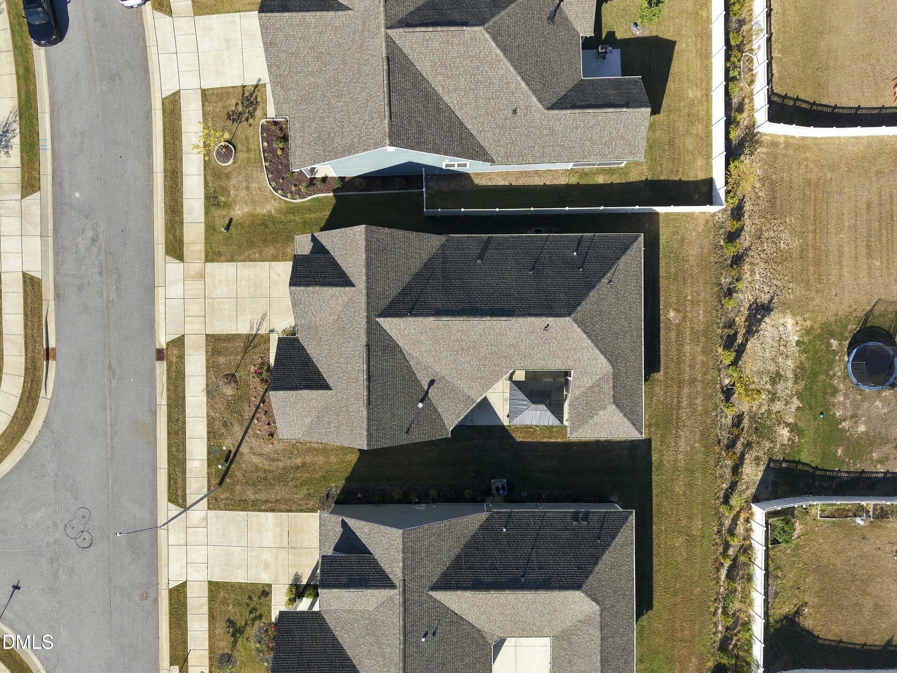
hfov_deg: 71.6
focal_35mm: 24
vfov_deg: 56.8
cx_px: 448
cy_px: 336
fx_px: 622
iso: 170
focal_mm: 8.7
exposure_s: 1/3000
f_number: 1.8
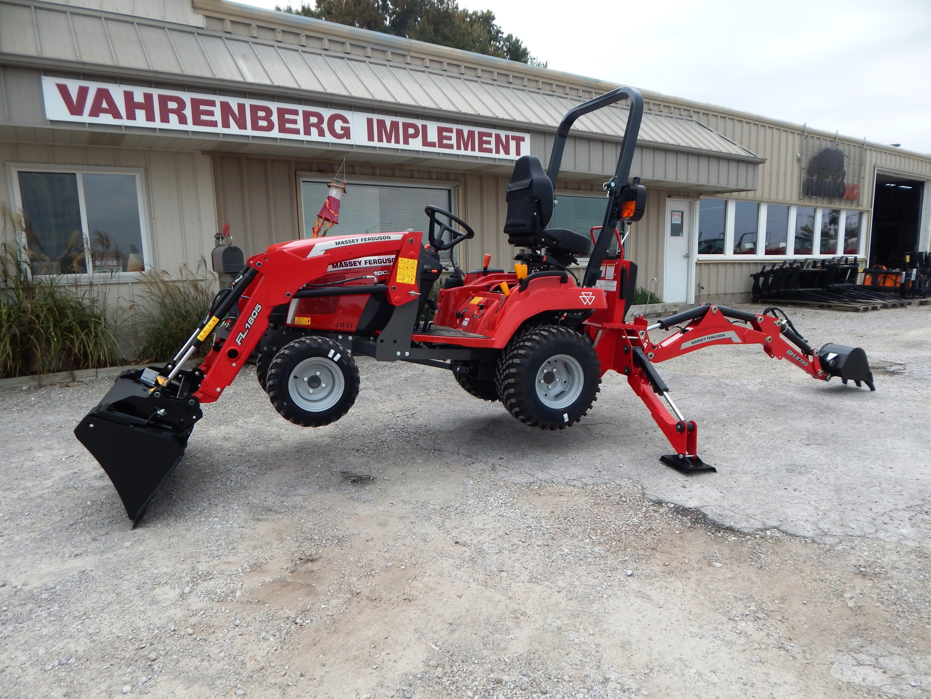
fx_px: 592
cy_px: 350
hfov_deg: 76.4
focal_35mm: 22
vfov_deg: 61.1
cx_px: 466
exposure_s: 1/500
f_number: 3
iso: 125
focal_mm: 4
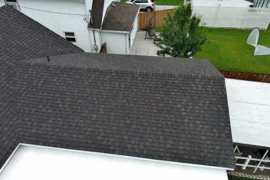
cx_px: 135
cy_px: 90
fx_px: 217
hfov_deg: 63.7
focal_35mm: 29
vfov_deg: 44.9
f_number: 2.8
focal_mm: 10.57
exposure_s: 1/339
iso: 100
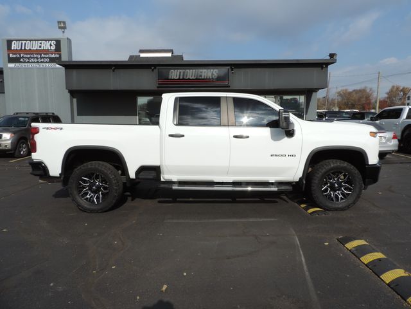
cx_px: 206
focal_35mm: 24
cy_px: 154
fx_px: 285
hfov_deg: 71.6
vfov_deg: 56.8
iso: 80
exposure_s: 1/1250
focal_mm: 4.3
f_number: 3.7
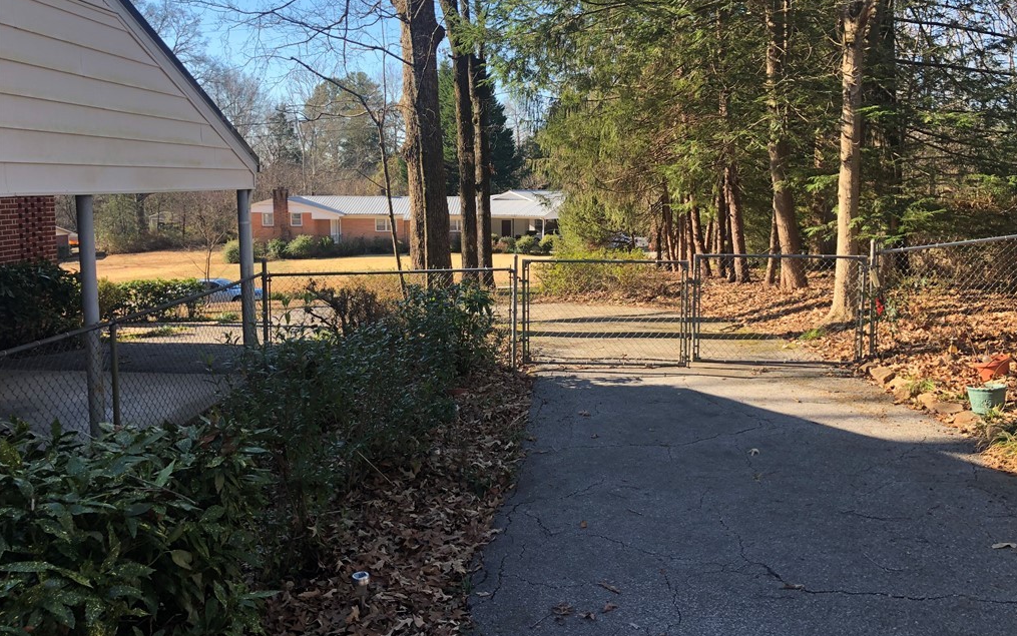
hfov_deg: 61.2
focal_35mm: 31
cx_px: 510
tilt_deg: -4.1
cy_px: 280
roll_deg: -0.6
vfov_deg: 40.6
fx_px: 859
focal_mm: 3.99
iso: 20
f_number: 1.8
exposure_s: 1/292
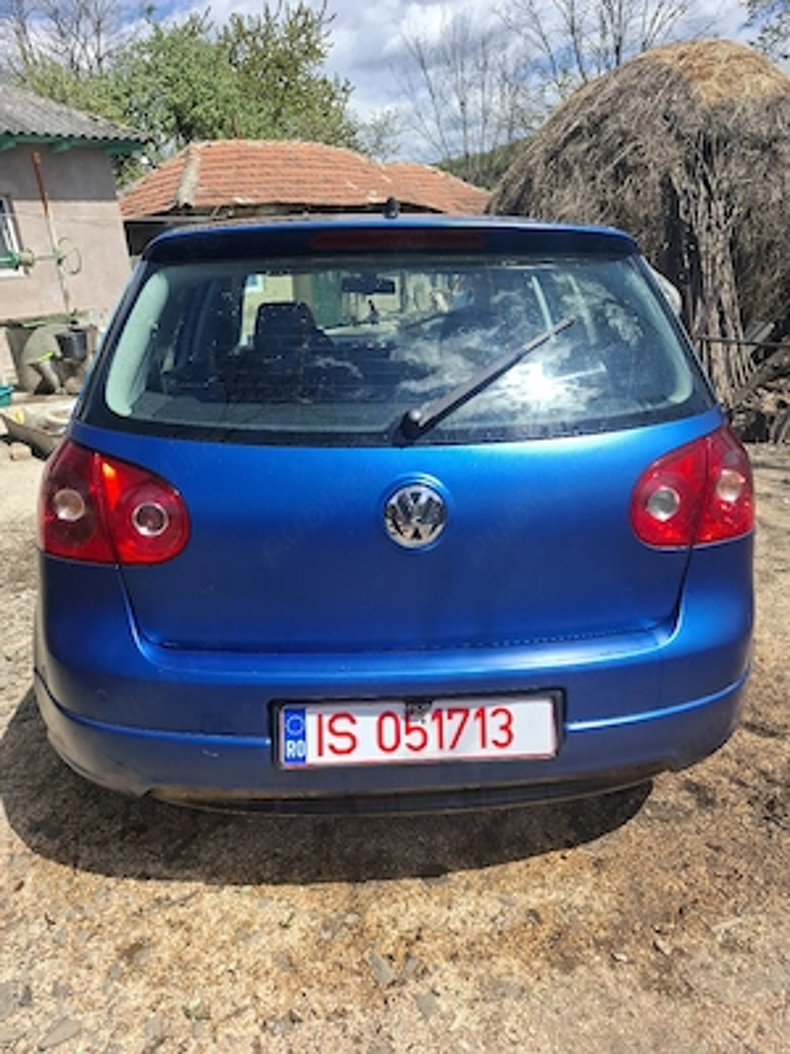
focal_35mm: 23
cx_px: 395
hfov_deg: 58.9
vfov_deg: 73.9
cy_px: 527
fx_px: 700
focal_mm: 5.54
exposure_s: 1/2000
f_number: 1.8
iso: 50
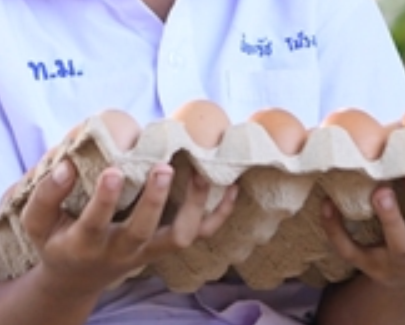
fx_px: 3828
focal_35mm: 319
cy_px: -66
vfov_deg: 4.8
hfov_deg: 6.0
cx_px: -58
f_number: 4
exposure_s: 1/800
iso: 2500
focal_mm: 58
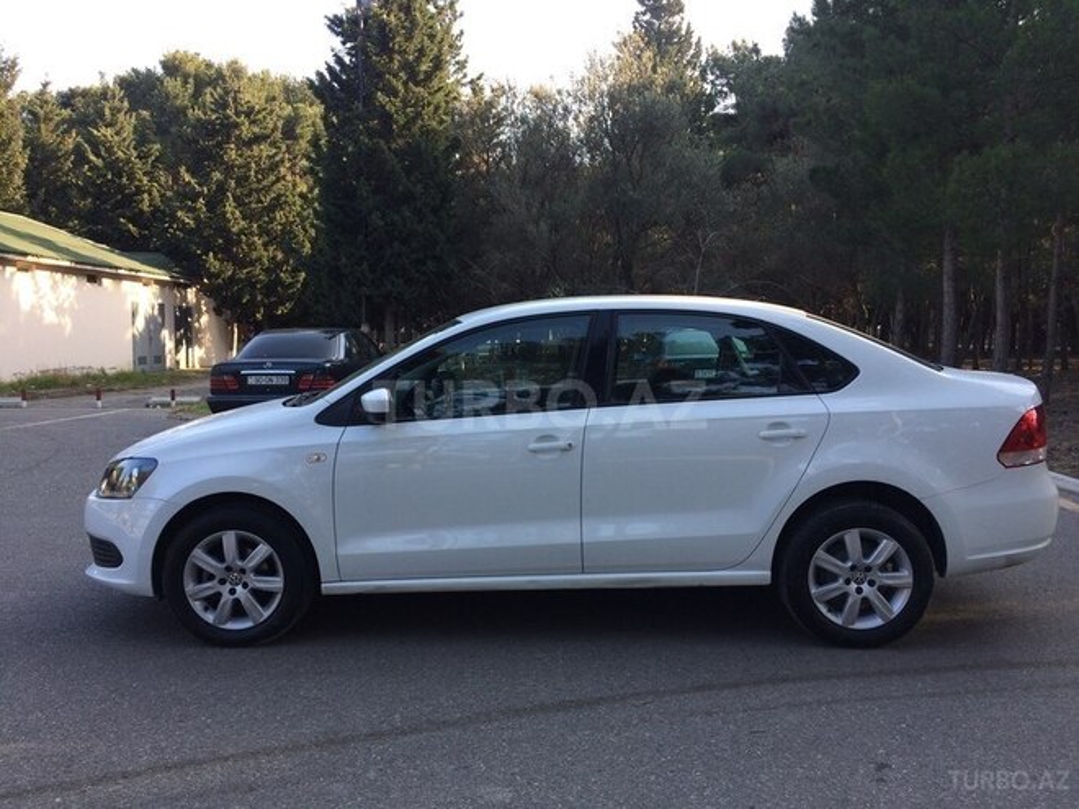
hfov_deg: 61.7
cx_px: 540
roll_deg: -1.8
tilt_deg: -4.2
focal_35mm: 29
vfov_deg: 48.2
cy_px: 404
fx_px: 904
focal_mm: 4.15
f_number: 2.2
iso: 32
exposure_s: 1/331
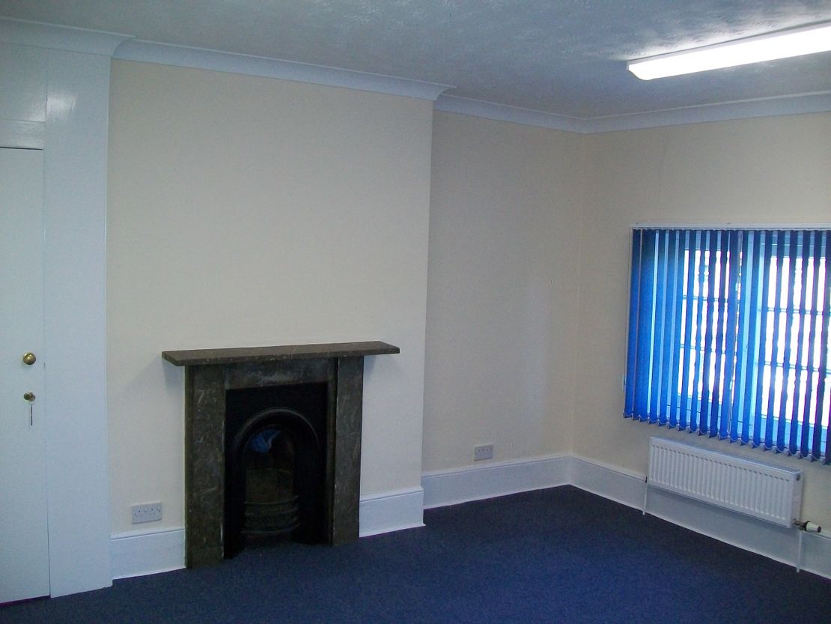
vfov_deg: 41.8
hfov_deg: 53.9
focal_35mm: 34
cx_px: 416
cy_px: 312
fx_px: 816
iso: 160
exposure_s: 1/60
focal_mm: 6.1
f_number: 2.7
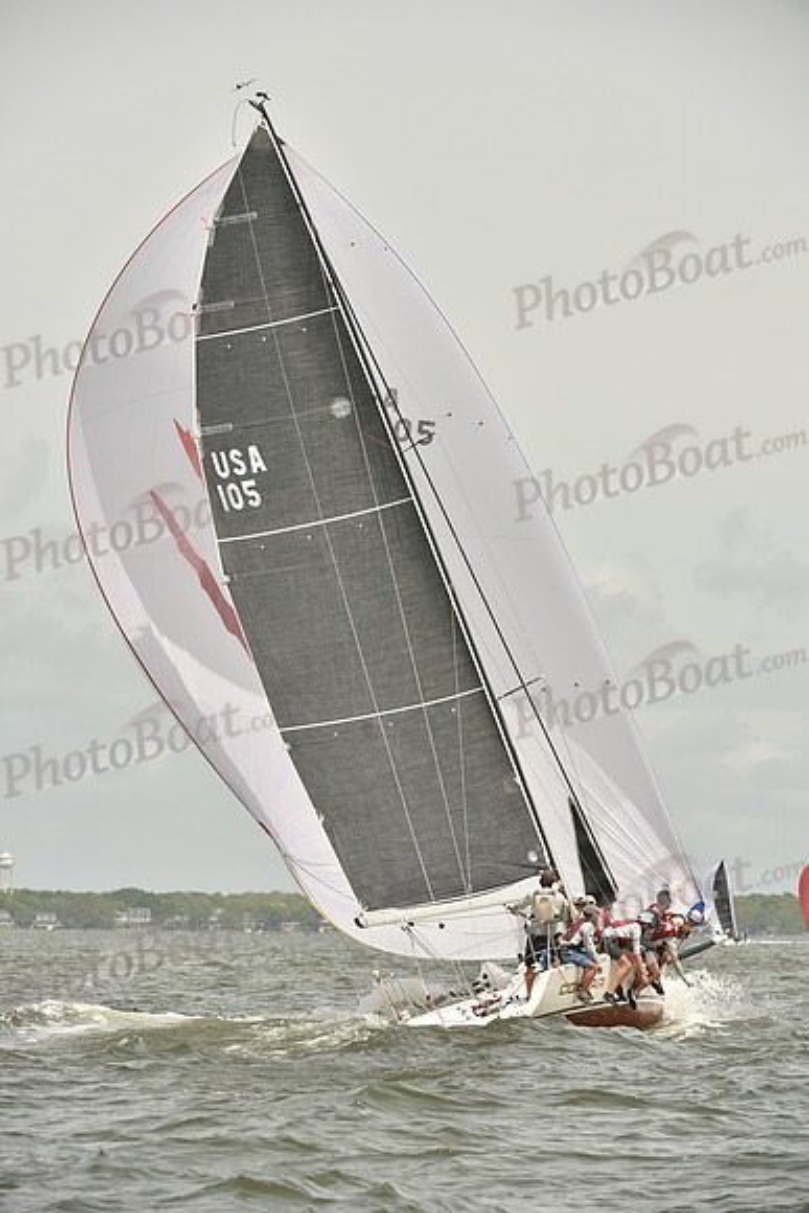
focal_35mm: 200
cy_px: 606
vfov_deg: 10.3
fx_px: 6737
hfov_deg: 6.9
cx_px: 404
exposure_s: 1/1250
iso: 320
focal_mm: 200
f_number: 7.1
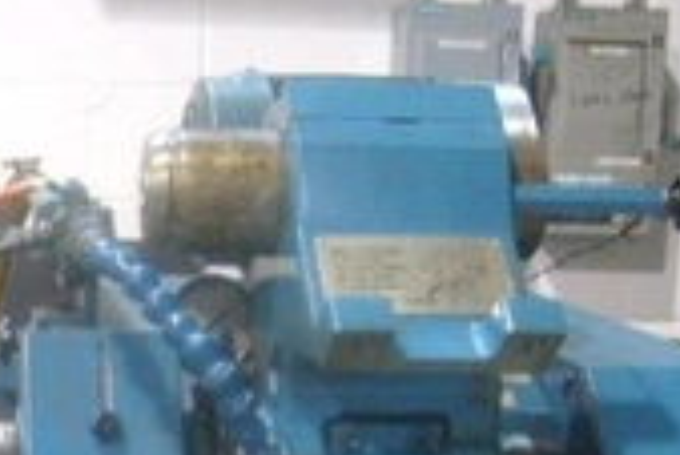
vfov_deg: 15.4
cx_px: 52
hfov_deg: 23.0
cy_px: 519
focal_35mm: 86
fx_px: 1626
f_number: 2.8
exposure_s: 1/15
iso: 200
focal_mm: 5.8
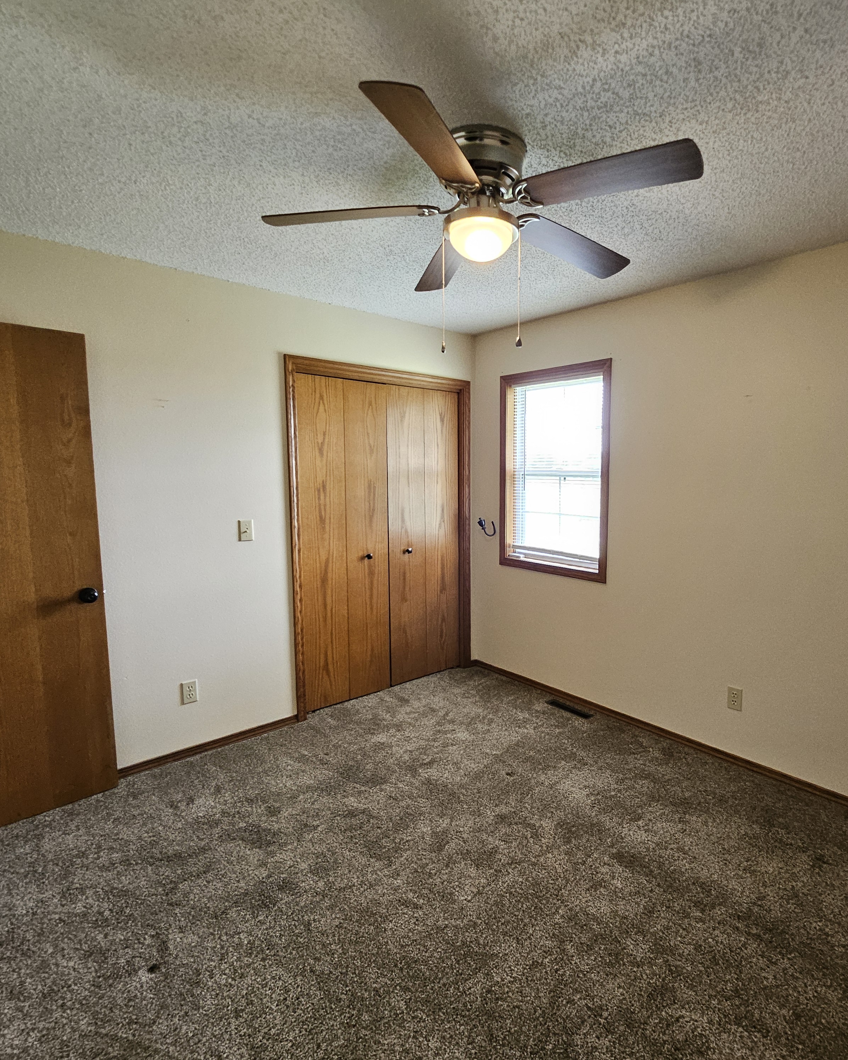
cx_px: 494
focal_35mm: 17
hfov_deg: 76.4
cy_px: 531
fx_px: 533
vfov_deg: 89.6
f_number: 2.2
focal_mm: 1.74
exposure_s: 1/60
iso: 250
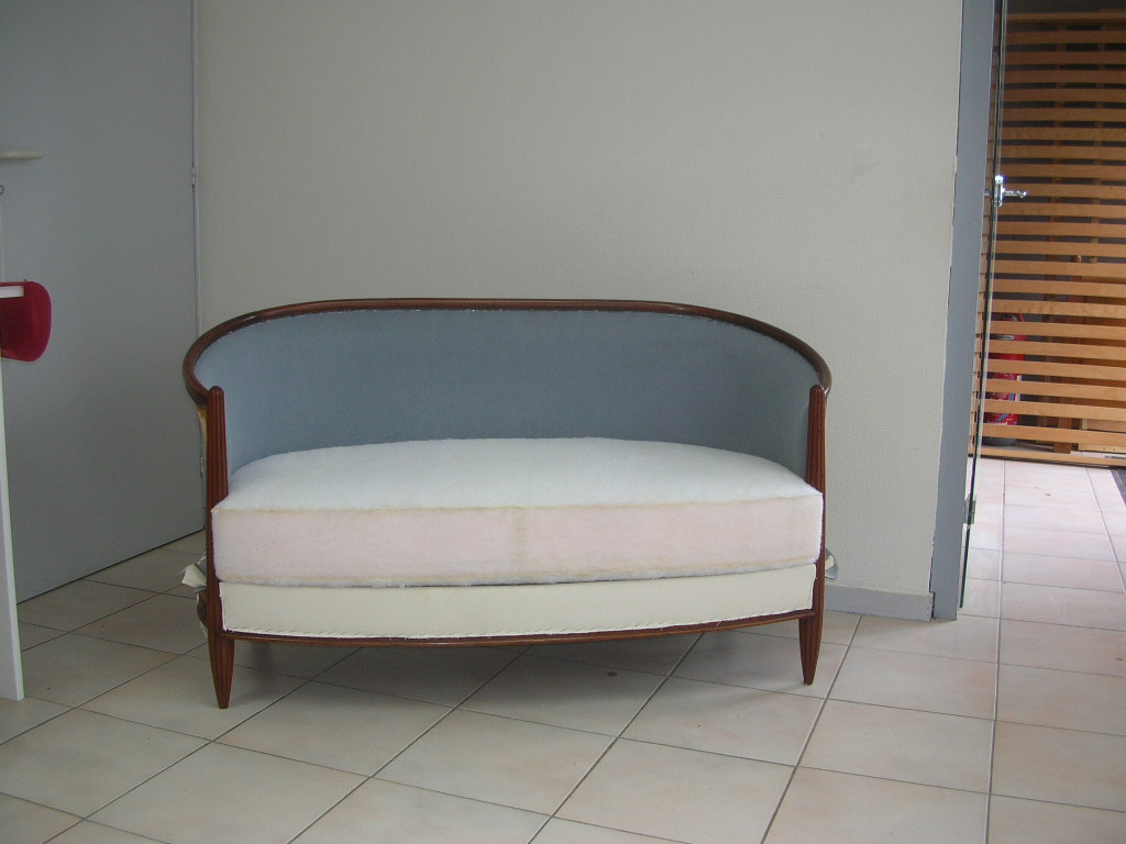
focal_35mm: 35
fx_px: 1138
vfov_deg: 40.7
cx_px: 563
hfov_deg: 52.6
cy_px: 422
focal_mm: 5.8
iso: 50
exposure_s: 1/30
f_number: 2.8
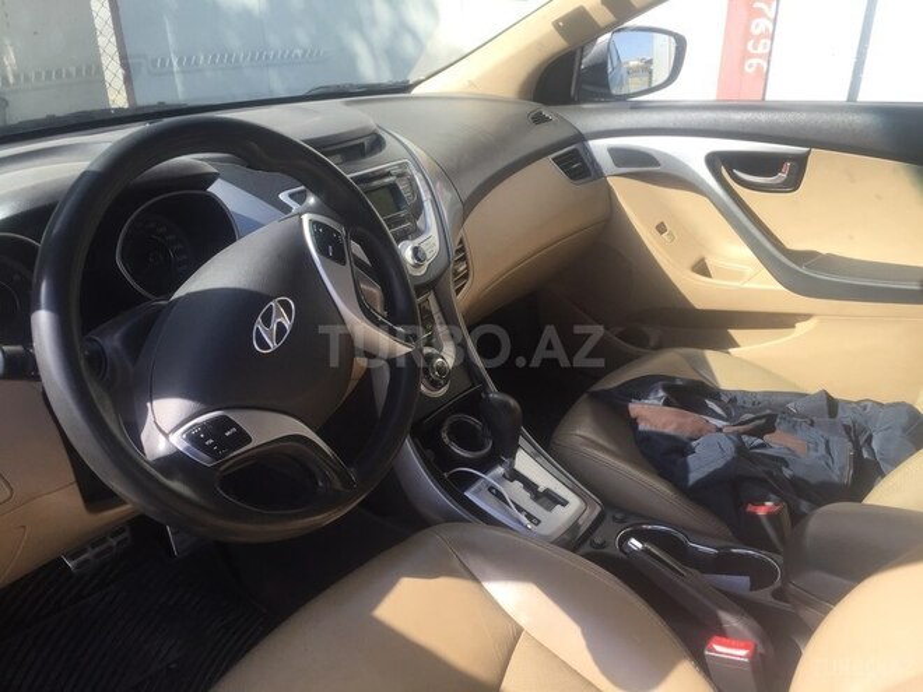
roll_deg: -2.2
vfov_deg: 48.2
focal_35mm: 29
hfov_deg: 61.7
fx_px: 773
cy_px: 346
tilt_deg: -25.3
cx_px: 462
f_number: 2.2
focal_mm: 4.15
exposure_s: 1/444
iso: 32
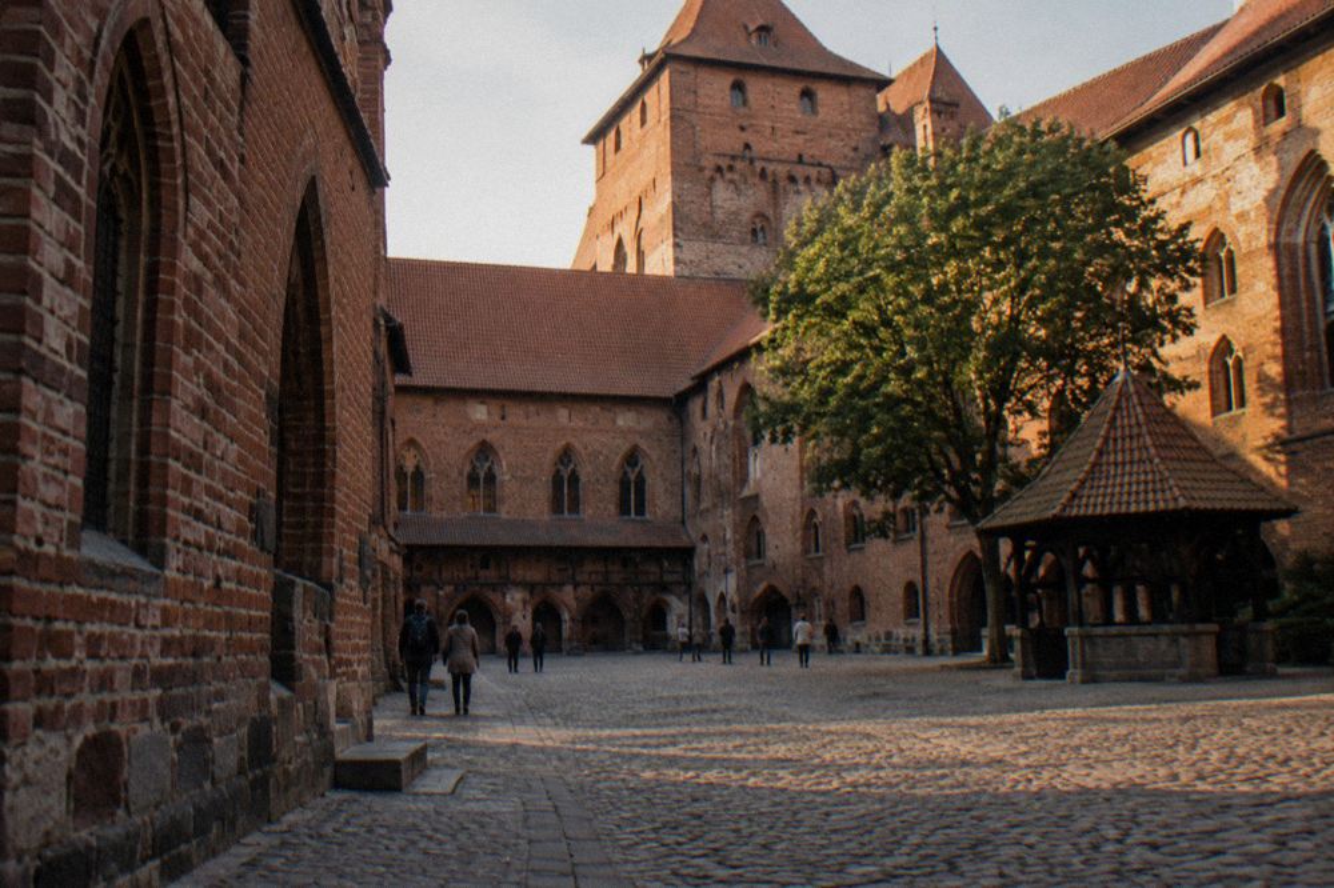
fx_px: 1778
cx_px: 667
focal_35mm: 48
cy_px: 444
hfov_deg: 41.1
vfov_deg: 28.1
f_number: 10
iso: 320
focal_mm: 48
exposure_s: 1/100
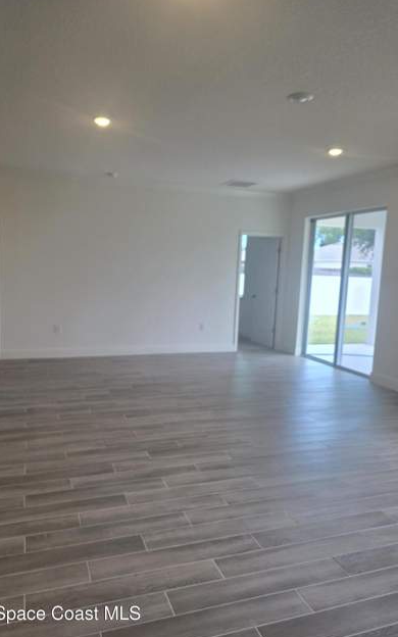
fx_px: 434
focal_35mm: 25
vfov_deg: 72.5
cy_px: 316
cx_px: 178
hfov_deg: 49.2
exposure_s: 1/120
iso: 40
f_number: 1.7
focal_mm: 6.3
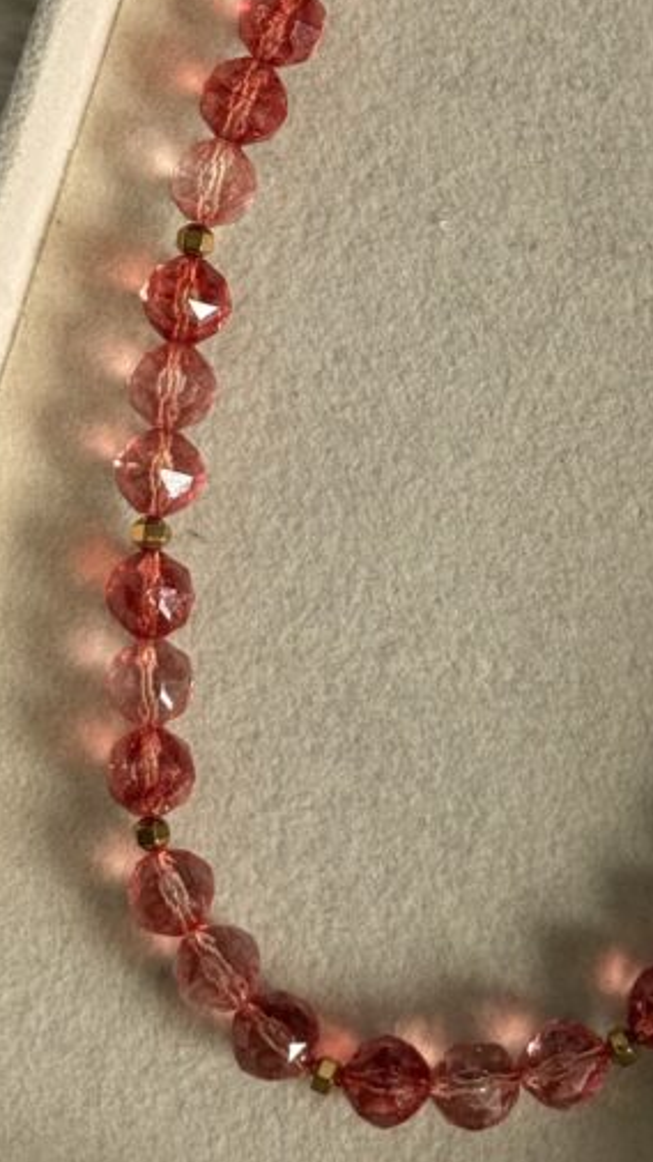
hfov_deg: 11.4
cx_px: 582
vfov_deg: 20.1
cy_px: 426
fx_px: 3263
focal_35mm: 106
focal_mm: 6.76
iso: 125
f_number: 1.78
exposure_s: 1/232
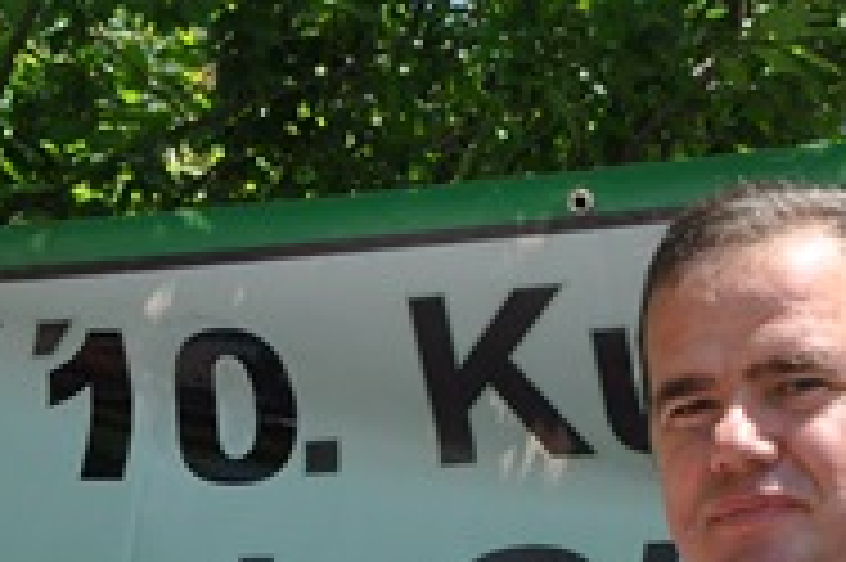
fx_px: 5025
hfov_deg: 9.6
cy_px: 949
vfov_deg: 6.3
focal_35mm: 214
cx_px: 166
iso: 200
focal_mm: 35
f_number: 9
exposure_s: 1/320
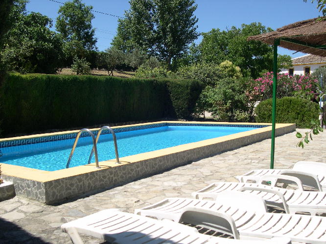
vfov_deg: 37.7
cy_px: 122
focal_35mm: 38
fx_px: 358
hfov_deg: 49.0
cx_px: 163
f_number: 7.6
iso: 100
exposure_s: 1/177
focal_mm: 8
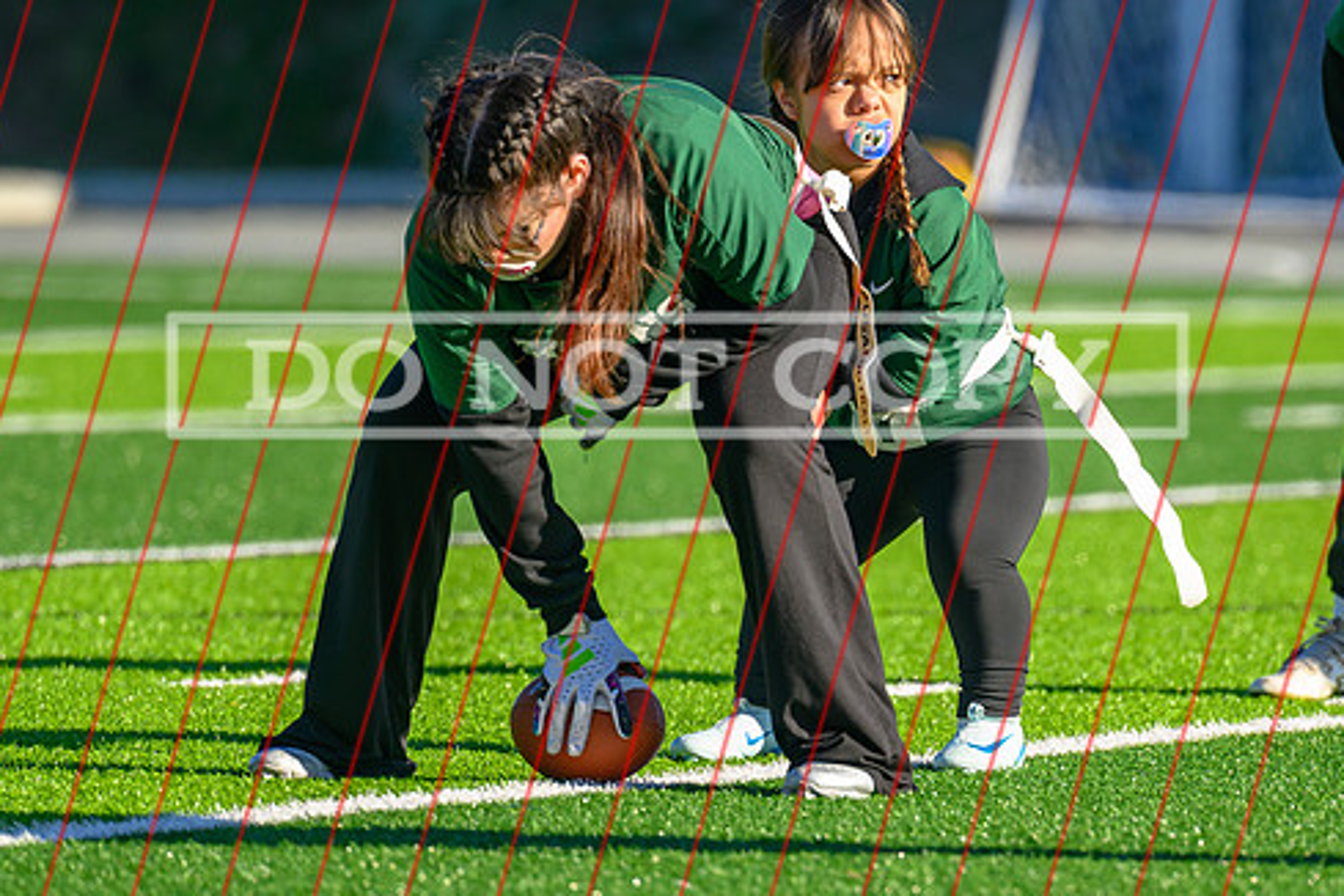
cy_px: 640
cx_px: 818
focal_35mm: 459
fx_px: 17135
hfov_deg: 4.5
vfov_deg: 3.0
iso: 90
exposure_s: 1/1000
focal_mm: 200
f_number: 2.8
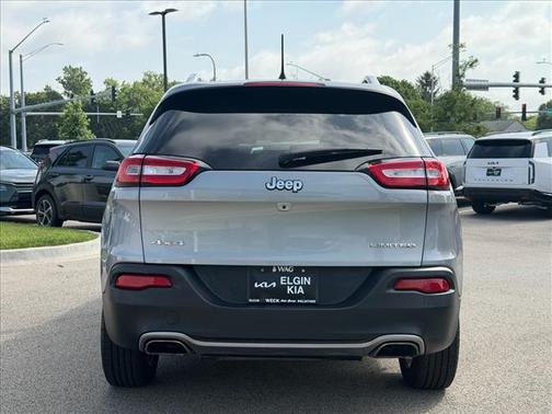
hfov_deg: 39.7
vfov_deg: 30.3
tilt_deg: -4.3
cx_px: 276
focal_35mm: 48
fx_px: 765
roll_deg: +0.4
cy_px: 207
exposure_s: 1/3096
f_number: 1.78
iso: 80
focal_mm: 6.76
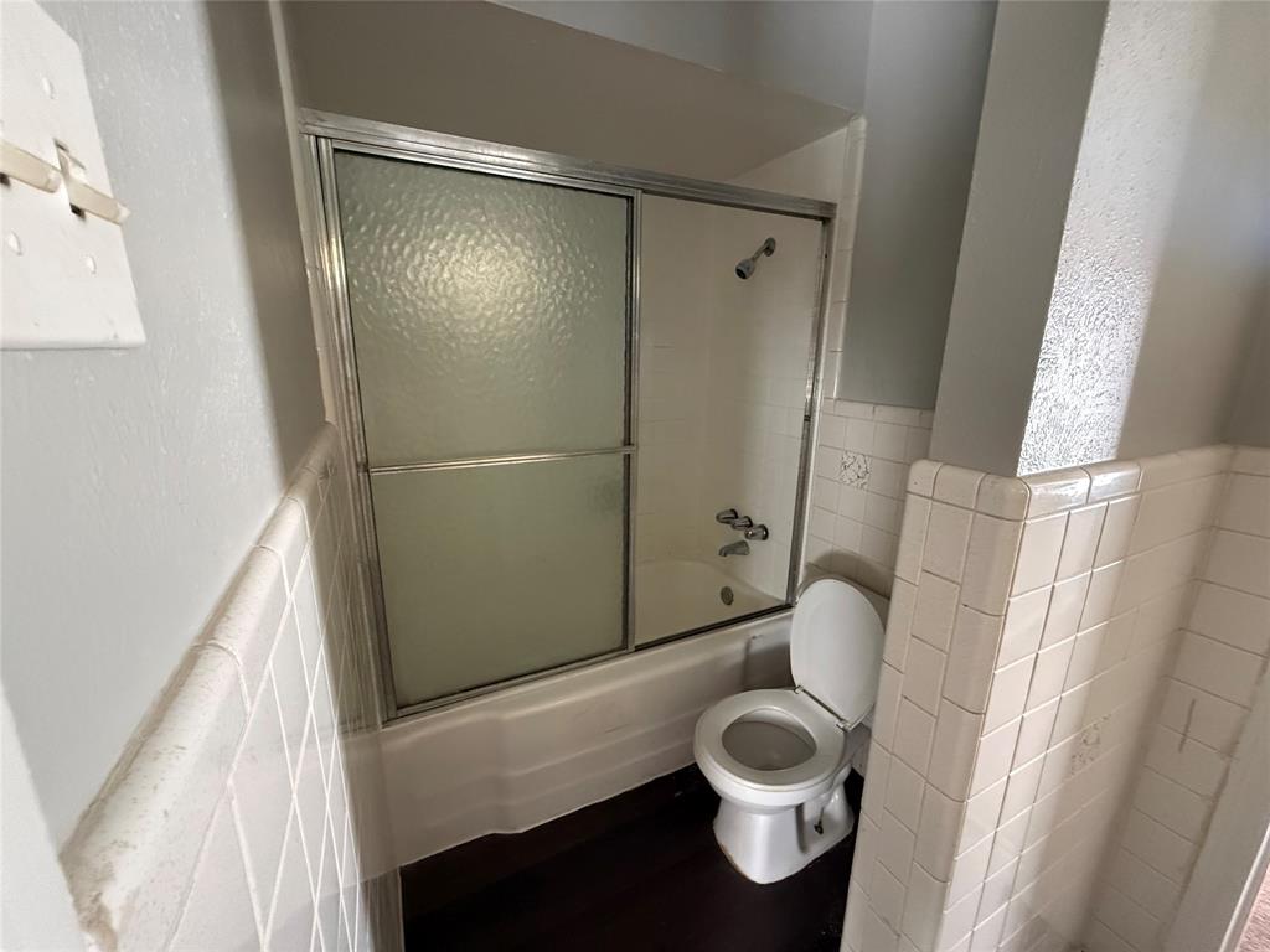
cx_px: 635
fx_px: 514
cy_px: 476
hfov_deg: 102.1
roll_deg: -0.5
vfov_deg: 85.7
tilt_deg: -13.8
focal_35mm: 14
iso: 800
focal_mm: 2.22
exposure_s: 1/60
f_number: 2.2
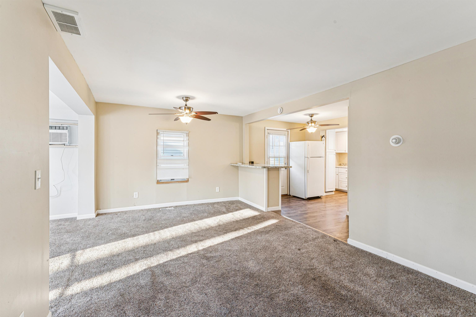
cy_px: 158
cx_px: 238
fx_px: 212
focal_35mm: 16
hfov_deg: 96.7
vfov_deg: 73.7
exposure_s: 1/2.5
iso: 400
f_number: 13
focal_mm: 16
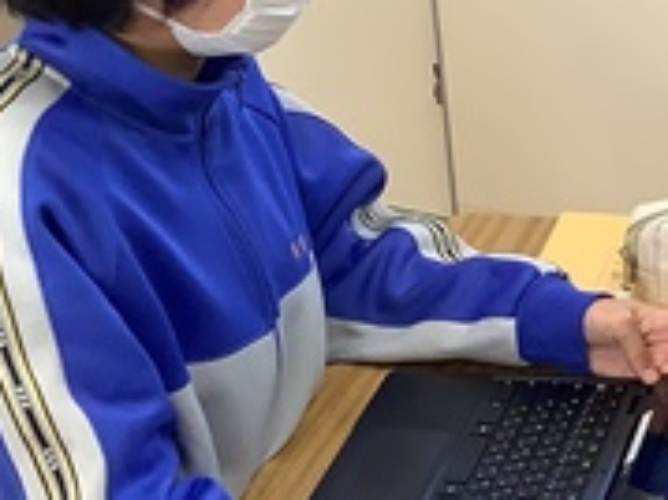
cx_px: 1049
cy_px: 254
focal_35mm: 111
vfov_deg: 13.3
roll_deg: -2.1
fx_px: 2141
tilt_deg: -27.2
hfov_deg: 16.0
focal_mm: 3.3
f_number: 2.4
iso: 80
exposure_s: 1/60
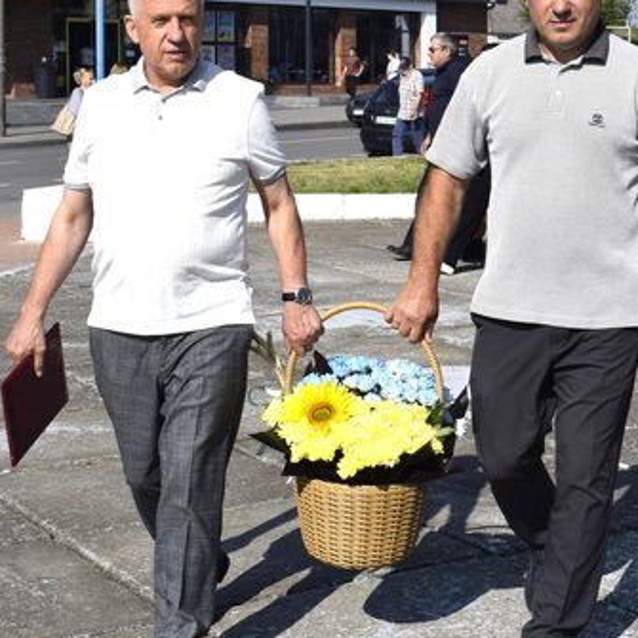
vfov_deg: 21.6
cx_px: 588
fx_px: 1668
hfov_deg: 21.1
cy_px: 217
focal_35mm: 80
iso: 200
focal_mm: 28
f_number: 11
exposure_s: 1/500
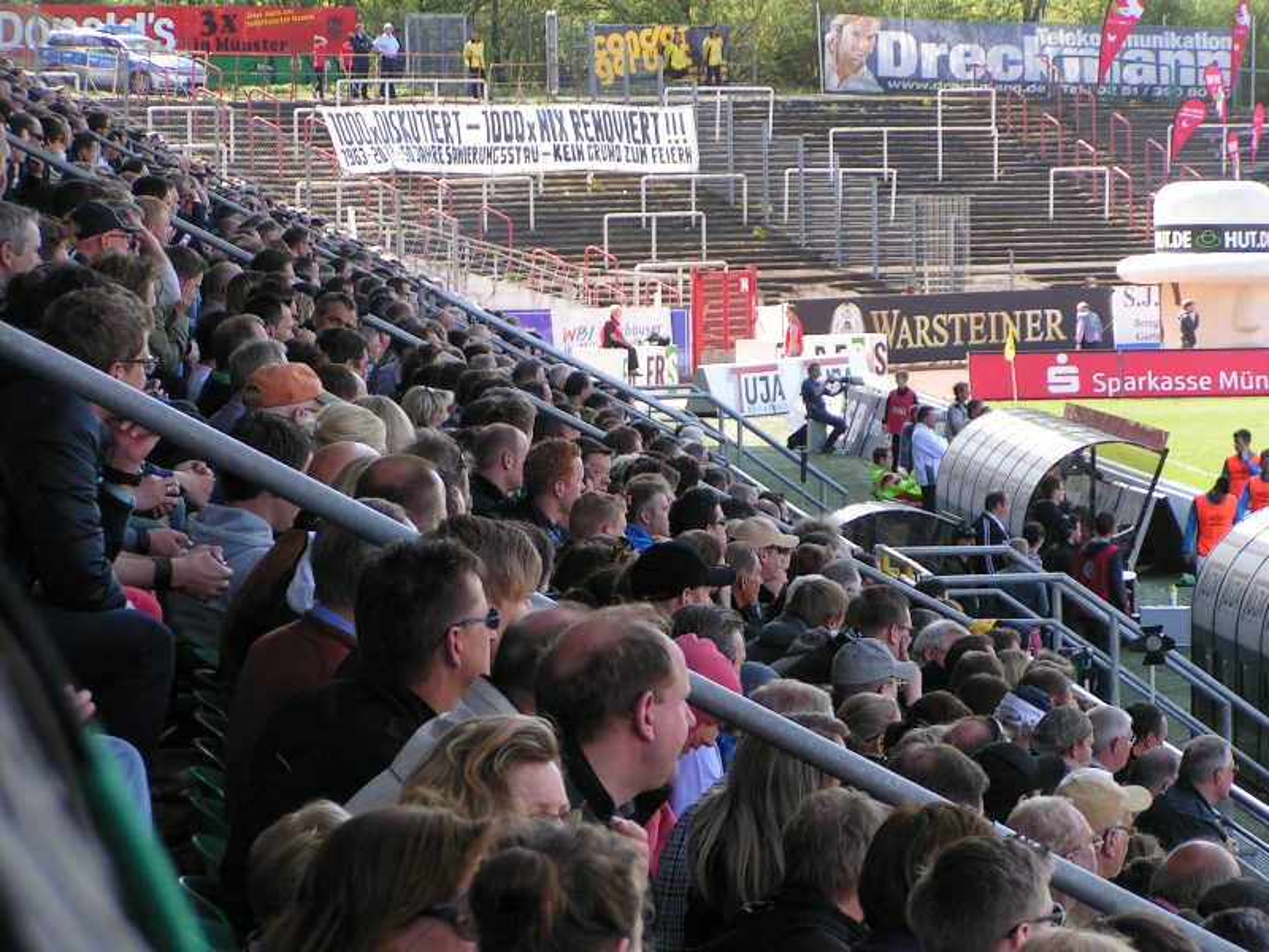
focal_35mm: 150
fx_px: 5499
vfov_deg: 9.9
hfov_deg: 13.2
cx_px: 634
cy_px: 476
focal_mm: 22.9
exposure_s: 1/160
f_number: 4
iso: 50
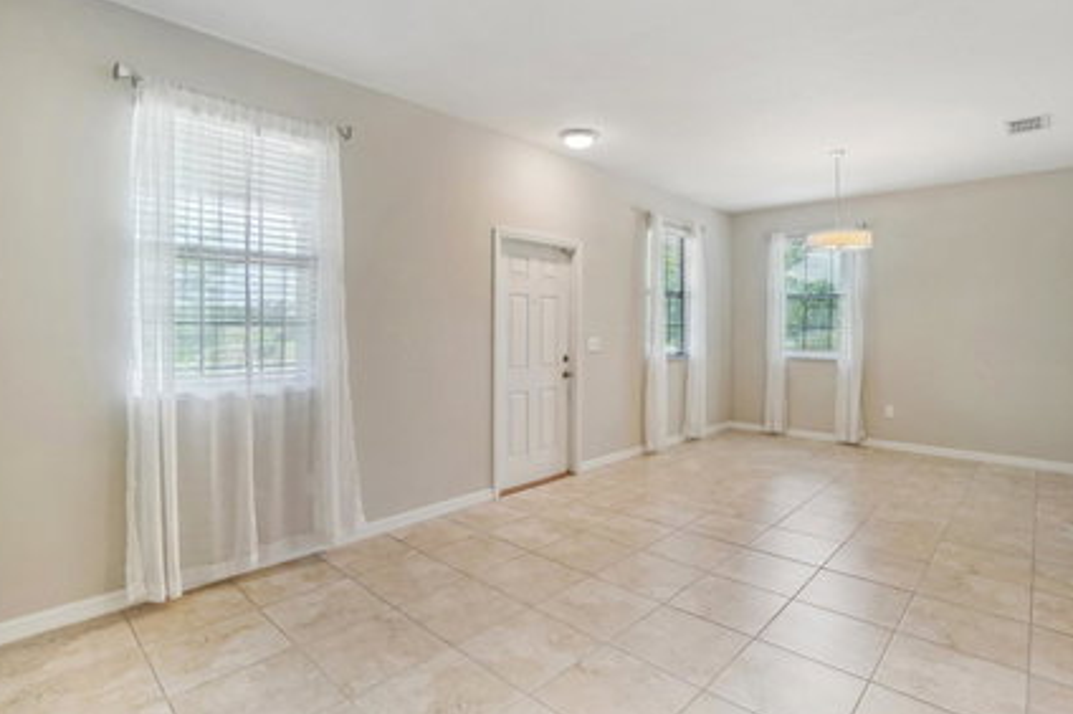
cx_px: 569
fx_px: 506
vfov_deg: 70.3
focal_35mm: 17
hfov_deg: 93.2
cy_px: 339
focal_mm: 10
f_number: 4
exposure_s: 1/90
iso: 400
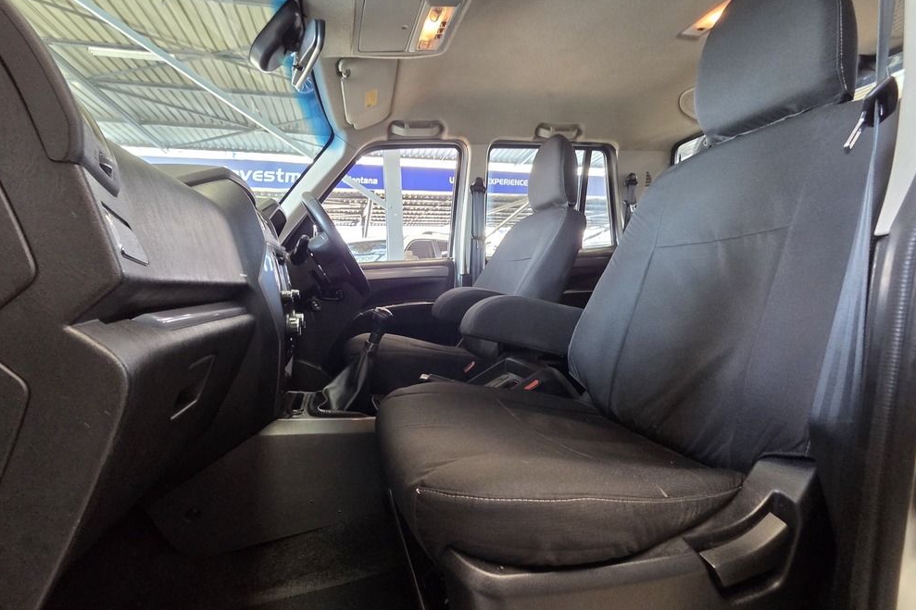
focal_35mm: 14
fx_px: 356
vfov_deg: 81.1
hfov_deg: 104.3
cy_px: 319
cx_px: 455
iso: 400
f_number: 2.2
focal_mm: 2.2
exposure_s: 1/50
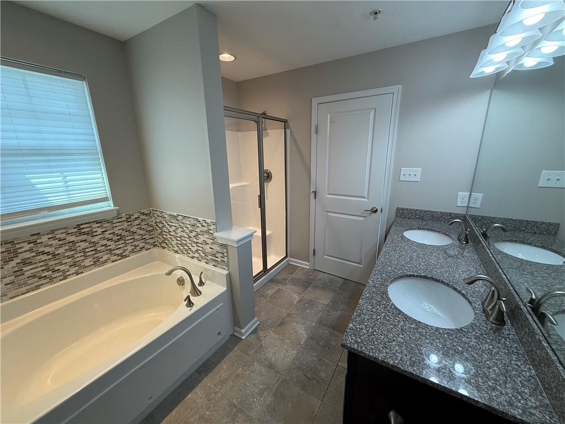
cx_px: 282
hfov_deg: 102.1
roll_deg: +1.3
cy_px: 212
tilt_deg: -14.8
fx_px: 229
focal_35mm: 14
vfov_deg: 85.7
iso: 125
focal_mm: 2.22
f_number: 2.2
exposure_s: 1/120
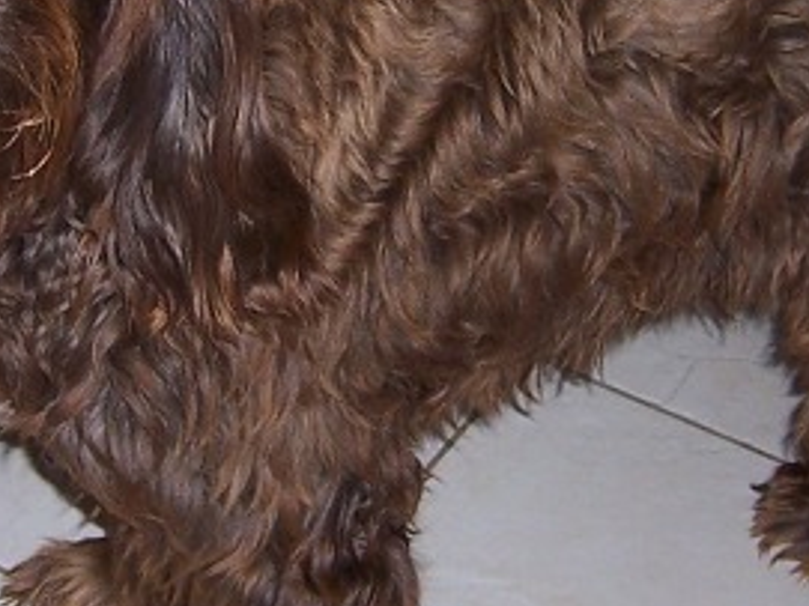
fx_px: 1822
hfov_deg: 24.9
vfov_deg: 18.9
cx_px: 558
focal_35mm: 78
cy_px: 245
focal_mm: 5.5
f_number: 2.8
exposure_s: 1/60
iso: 80
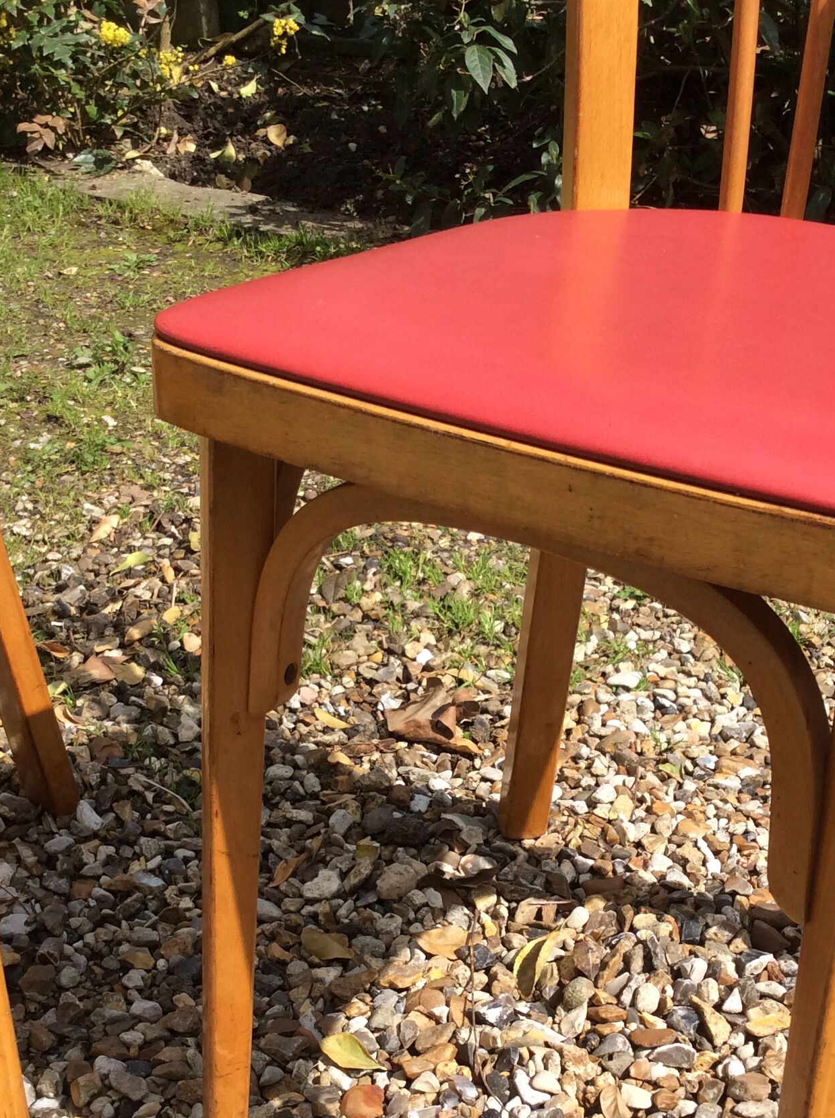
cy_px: 735
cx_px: 424
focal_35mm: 50
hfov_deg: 29.0
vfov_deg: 37.9
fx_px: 1612
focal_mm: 3.3
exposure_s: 1/1244
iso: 32
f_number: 2.4
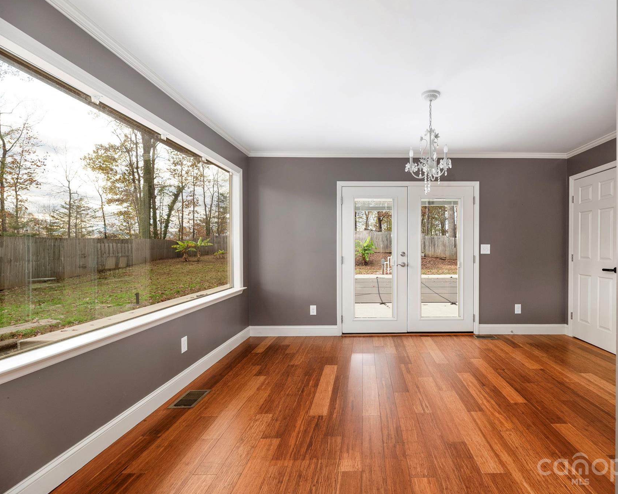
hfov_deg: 92.0
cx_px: 369
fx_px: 293
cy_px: 248
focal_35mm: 16
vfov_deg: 80.4
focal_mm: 14
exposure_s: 1/200
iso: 320
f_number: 6.3
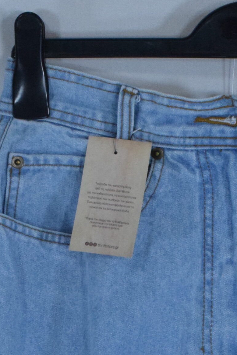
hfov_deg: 6.6
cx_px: 242
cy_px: 341
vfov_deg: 9.9
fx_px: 2033
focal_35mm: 206
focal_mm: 40
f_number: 16
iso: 3200
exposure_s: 1/200
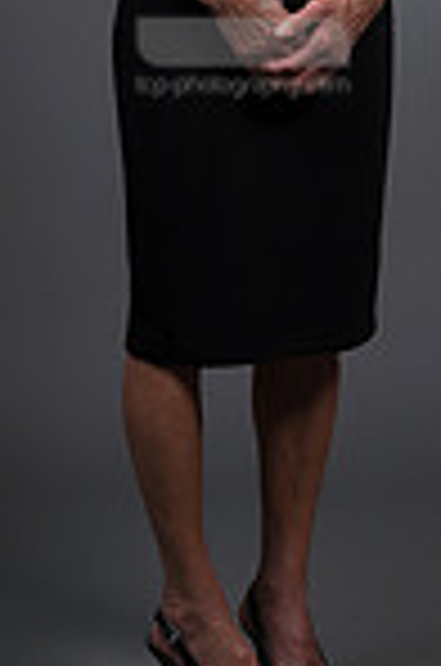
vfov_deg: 8.4
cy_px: -27
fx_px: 4504
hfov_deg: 5.6
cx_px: 243
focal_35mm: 244
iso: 160
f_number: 5.6
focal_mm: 80
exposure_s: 1/250
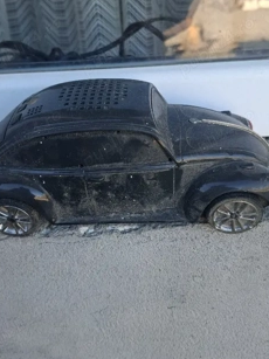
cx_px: 132
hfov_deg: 46.8
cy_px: 150
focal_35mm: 30
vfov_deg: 59.6
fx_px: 311
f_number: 1.8
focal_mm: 5.54
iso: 50
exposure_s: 1/156
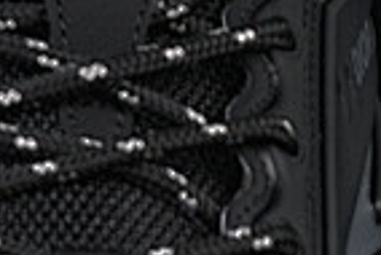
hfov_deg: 3.6
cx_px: -330
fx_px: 6028
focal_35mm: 569
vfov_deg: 2.4
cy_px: 360
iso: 160
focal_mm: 50
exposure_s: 1/50
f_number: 6.3
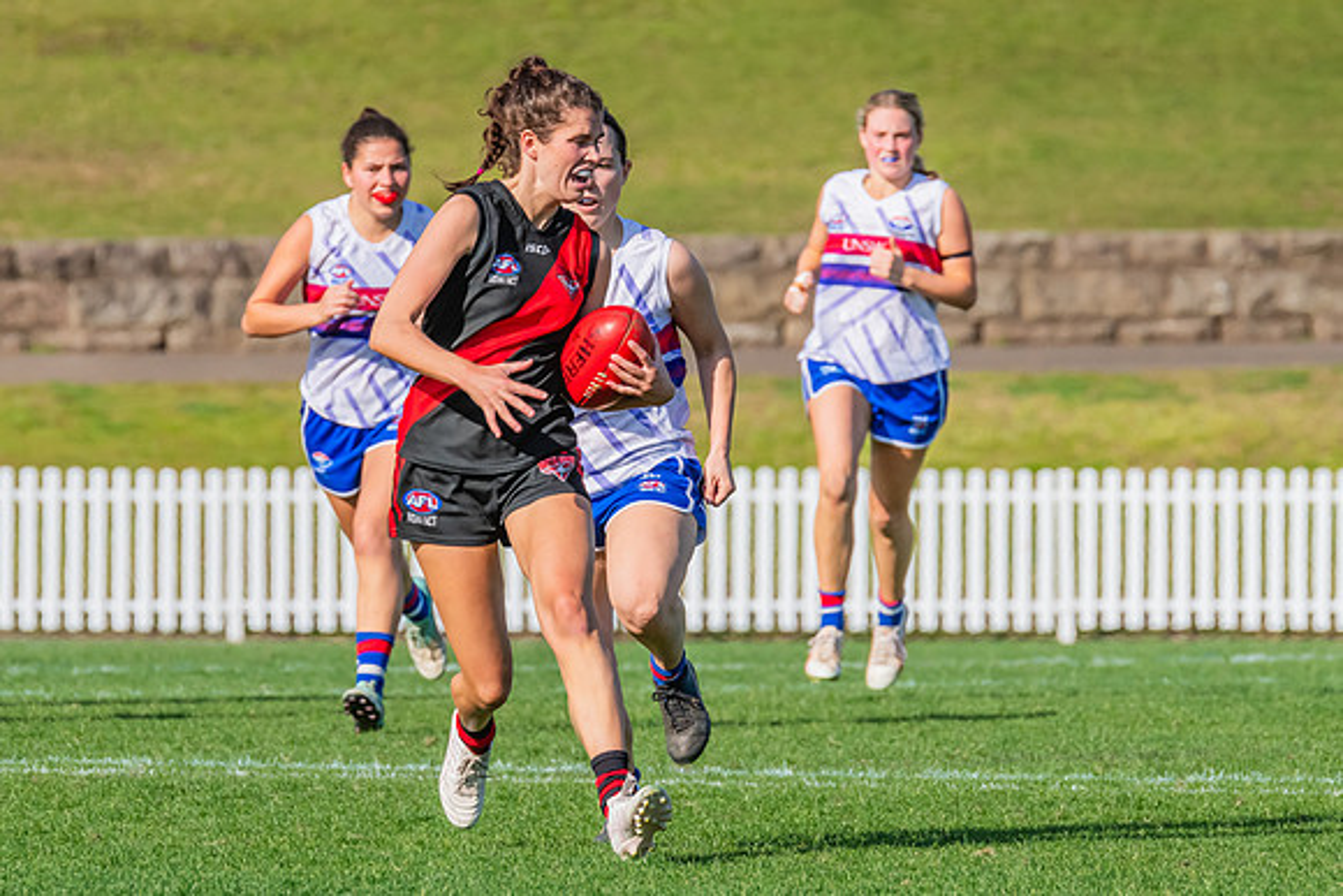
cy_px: 358
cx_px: 552
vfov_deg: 2.0
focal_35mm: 688
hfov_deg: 3.0
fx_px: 25671
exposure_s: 1/1250
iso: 800
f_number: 11
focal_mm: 420
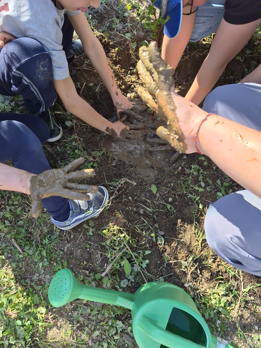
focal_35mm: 23
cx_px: 130
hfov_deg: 58.9
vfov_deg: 73.9
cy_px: 174
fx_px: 231
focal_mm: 5.4
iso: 80
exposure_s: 1/2200
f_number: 1.8
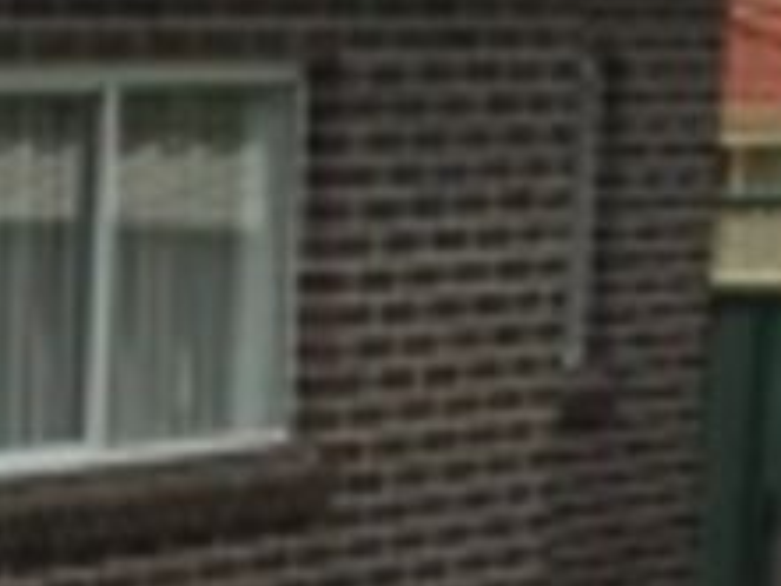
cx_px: -1378
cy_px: 796
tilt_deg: -9.1
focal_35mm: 197
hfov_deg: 8.7
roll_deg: -0.4
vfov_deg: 7.5
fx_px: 4447
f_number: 2.2
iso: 32
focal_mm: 4.15
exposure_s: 1/746
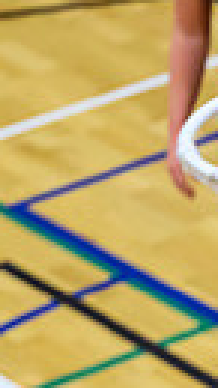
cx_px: 573
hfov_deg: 2.5
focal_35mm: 486
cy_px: 430
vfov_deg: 4.4
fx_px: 5001
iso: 4000
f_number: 2.8
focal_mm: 89
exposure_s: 1/1000
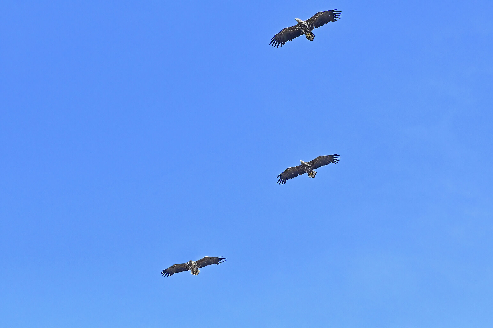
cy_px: 164
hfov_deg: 5.7
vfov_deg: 3.8
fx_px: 4930
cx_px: 246
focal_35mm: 360
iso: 3200
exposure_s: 1/4000
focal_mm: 240
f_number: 8
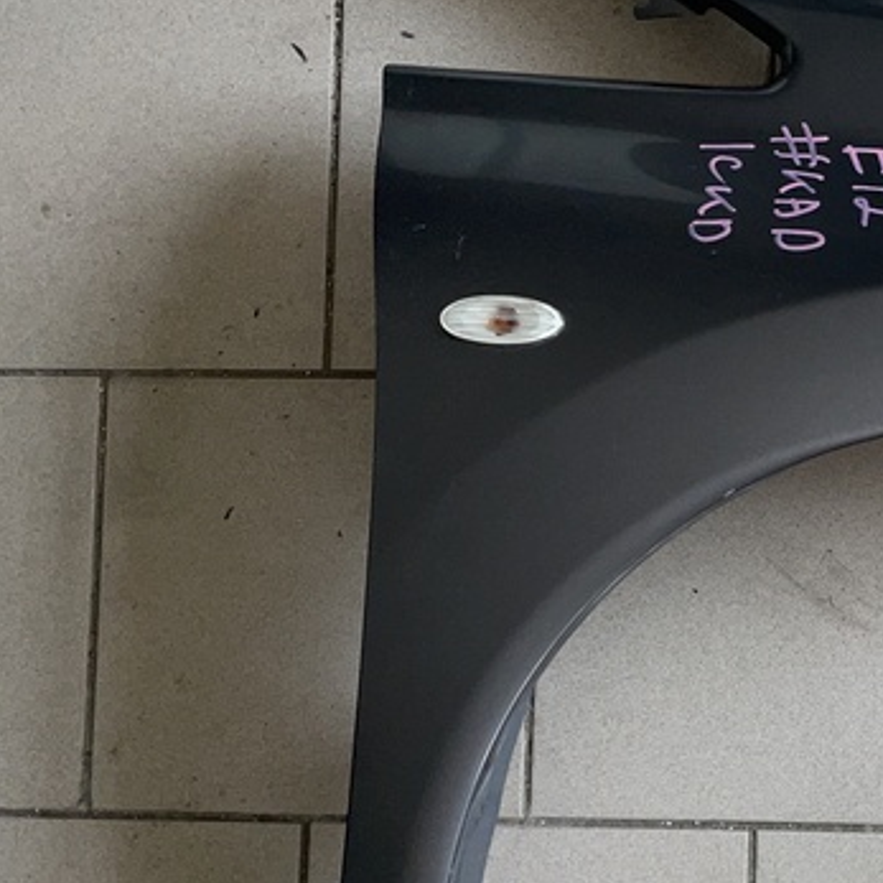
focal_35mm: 53
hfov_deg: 29.9
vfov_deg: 32.1
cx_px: 891
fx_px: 1530
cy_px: 509
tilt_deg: -84.8
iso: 32
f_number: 1.6
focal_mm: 4.2
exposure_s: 1/487
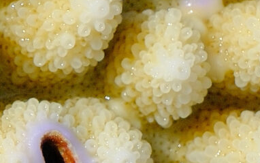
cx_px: -256
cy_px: 174
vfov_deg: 3.0
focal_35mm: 437
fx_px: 3097
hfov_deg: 4.7
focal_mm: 42.7
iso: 640
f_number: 8
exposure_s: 1/1900
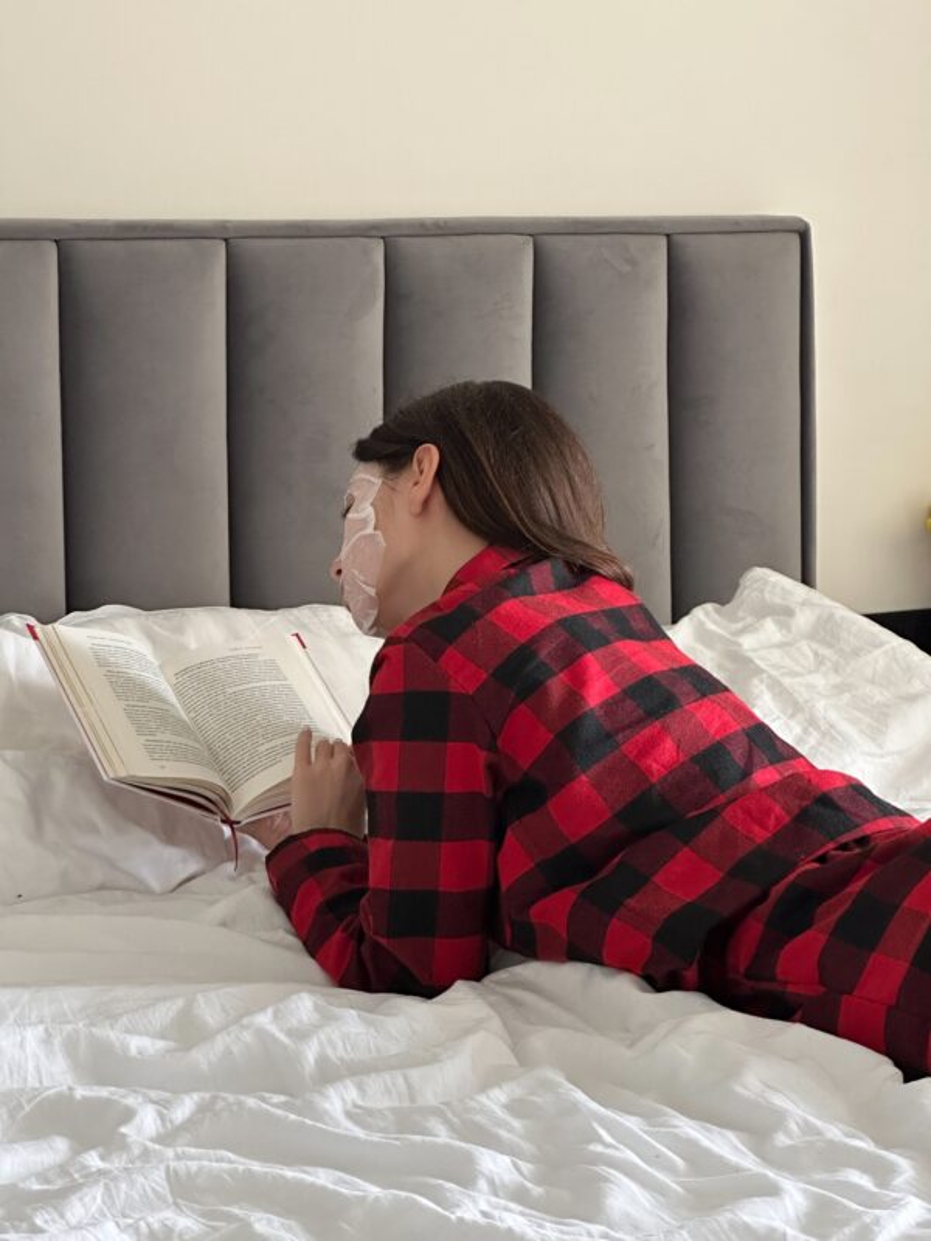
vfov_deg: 25.3
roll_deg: +0.3
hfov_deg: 19.1
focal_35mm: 77
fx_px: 2761
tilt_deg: -7.0
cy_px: 620
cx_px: 466
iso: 500
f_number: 2.8
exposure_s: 1/77
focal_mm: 9
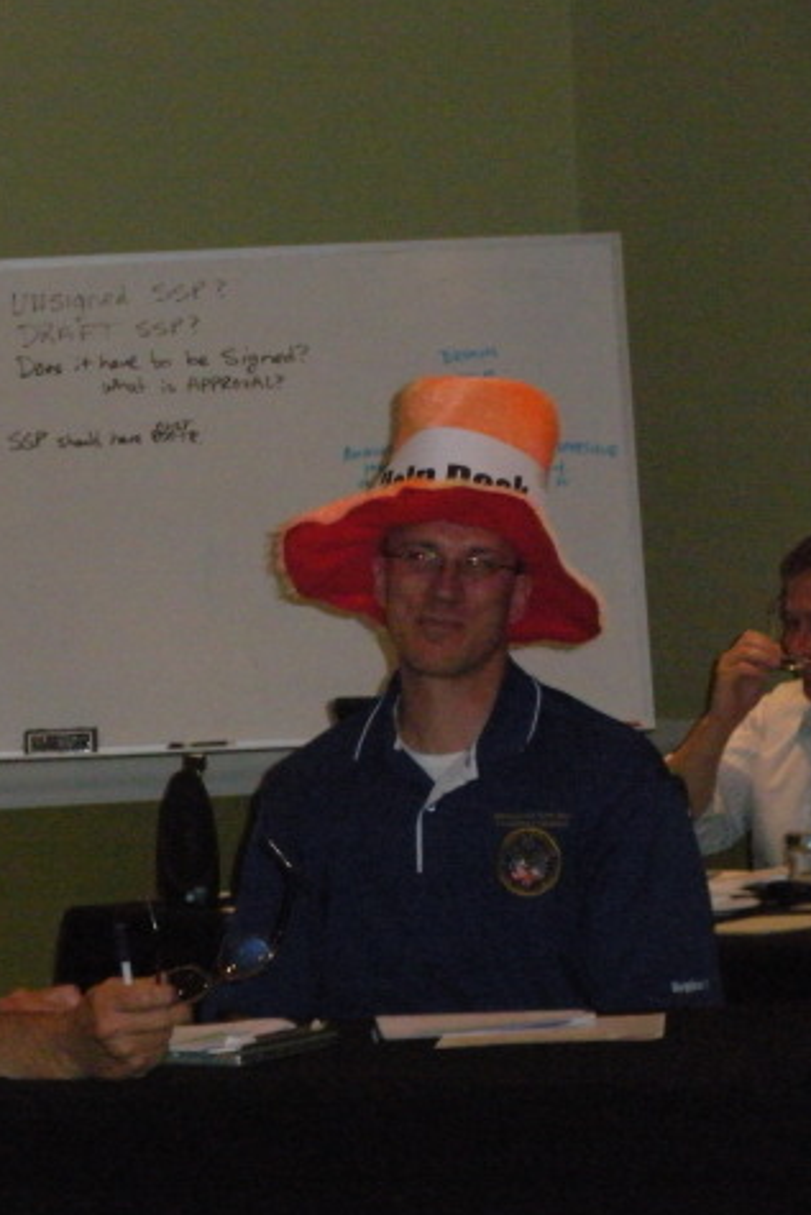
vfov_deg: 14.6
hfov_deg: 9.8
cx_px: 115
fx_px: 4727
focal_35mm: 140
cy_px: 609
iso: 800
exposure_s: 1/125
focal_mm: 17.4
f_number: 5
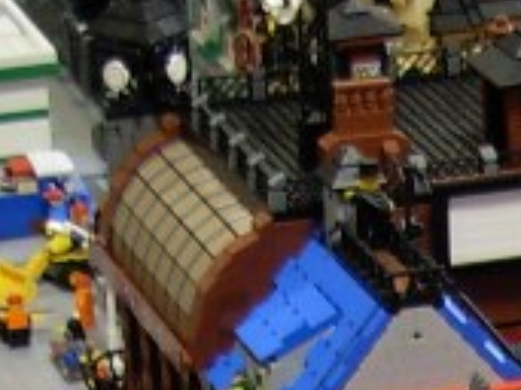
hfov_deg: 7.1
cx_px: 966
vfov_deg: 5.3
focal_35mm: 270
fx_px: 4061
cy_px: 963
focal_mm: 7.5
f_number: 3.1
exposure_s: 1/4
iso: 79
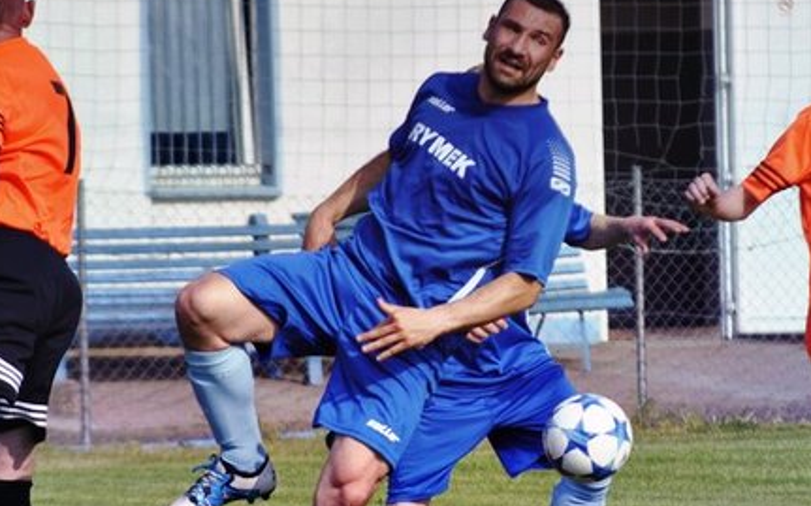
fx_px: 8921
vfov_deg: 3.2
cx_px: 450
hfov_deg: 5.2
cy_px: 349
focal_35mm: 404
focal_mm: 175
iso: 160
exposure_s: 1/1000
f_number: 5.3
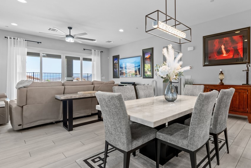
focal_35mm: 19
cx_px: 155
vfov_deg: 64.6
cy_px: 80
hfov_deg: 85.4
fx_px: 133
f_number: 9
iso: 100
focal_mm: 10
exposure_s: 1/1.25
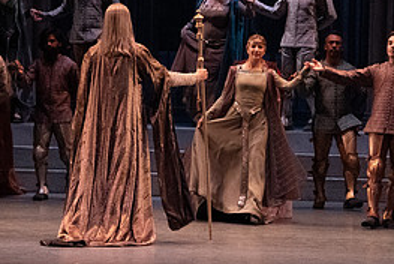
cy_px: 41
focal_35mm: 271
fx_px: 2969
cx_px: 169
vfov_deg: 5.1
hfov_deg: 7.6
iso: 20000
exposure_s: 1/320
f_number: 9
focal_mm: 123
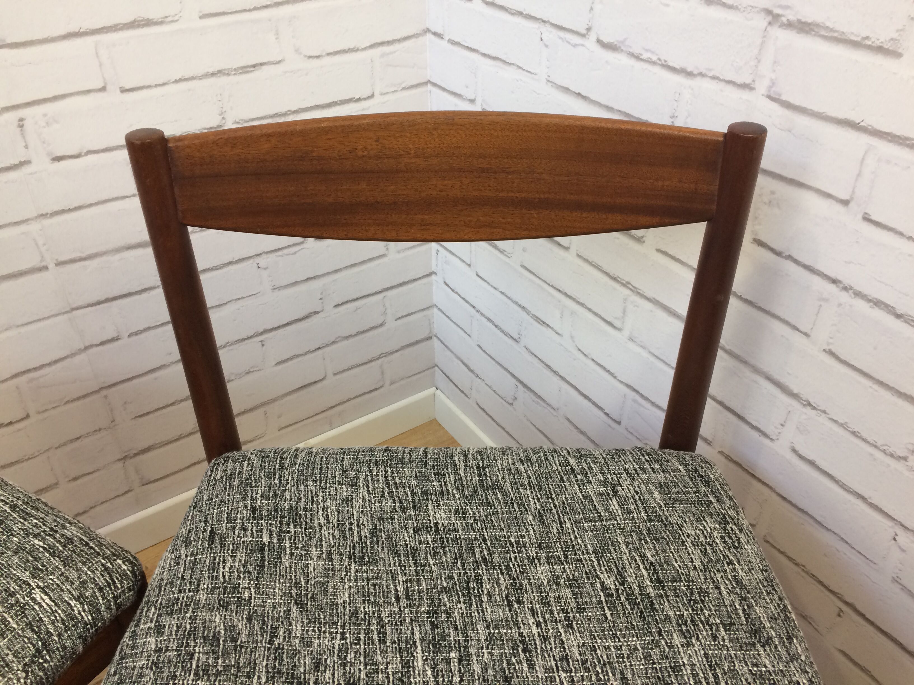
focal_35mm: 29
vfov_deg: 48.2
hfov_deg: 61.7
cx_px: 457
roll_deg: -1.3
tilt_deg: -36.7
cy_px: 342
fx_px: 766
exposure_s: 1/33
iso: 40
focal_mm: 4.15
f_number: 2.2
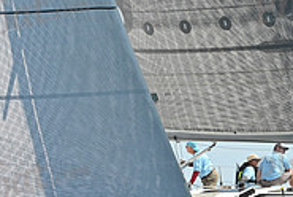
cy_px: 88
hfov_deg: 9.4
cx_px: 173
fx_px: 1785
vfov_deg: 6.3
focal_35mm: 219
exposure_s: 1/1000
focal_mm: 70
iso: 320
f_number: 8
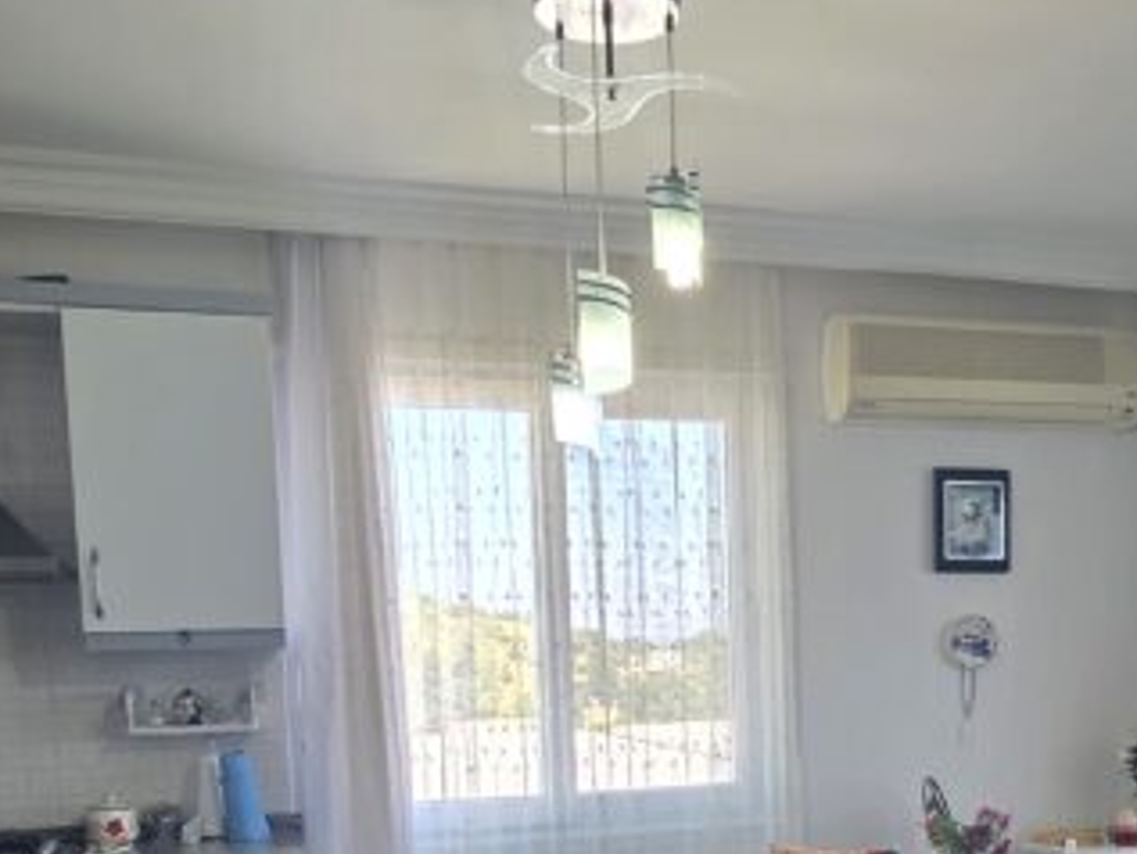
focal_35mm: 42
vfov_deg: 32.8
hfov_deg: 44.1
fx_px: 1380
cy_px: 757
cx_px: 760
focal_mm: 2.2
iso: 50
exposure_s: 1/100
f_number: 1.9
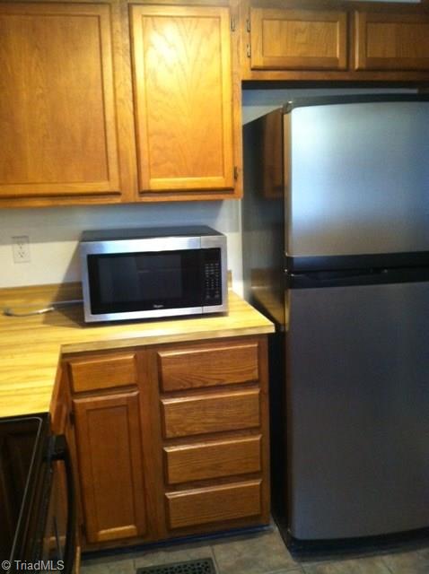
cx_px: 214
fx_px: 580
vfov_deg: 52.7
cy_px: 287
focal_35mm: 35
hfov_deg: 40.6
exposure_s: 1/17
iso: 400
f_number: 2.8
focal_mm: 3.85
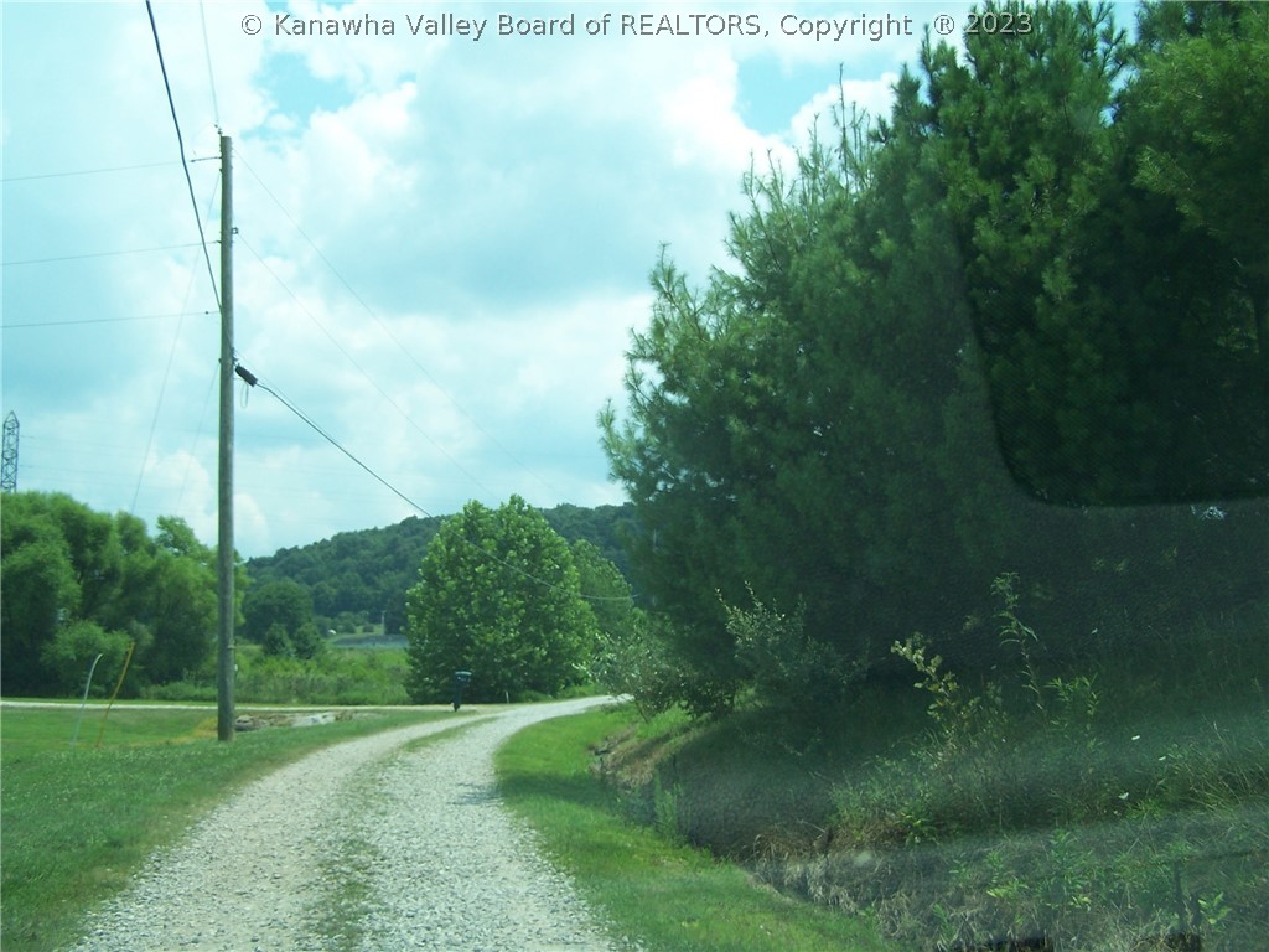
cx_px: 634
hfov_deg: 49.0
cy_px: 476
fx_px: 1393
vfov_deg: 37.7
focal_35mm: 38
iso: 80
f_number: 2.8
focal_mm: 6.3
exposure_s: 1/1000
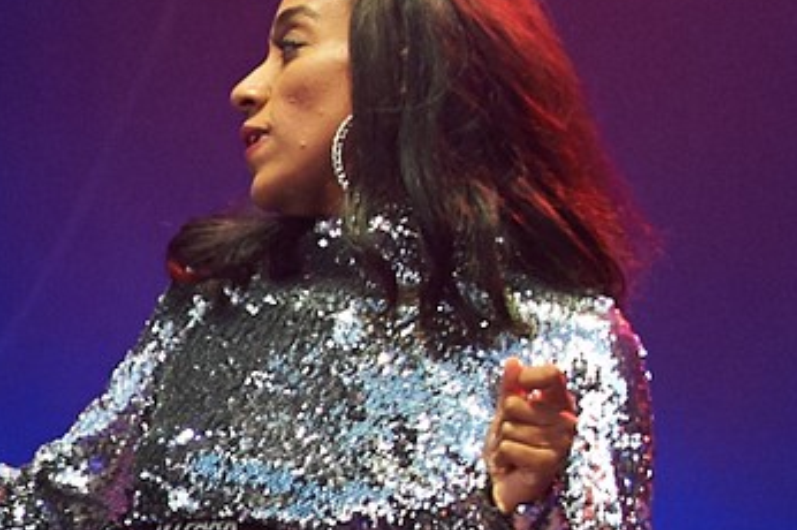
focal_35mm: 416
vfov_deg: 3.3
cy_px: 718
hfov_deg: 4.9
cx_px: -887
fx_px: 9201
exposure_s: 1/320
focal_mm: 80
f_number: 5.6
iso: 3200
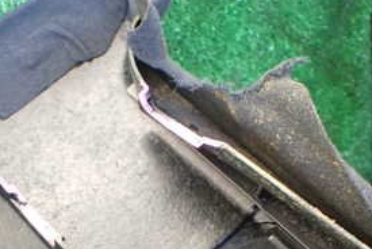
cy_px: 276
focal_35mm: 68
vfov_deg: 19.2
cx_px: 165
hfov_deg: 29.6
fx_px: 703
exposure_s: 1/125
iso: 500
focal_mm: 5.4
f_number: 2.3
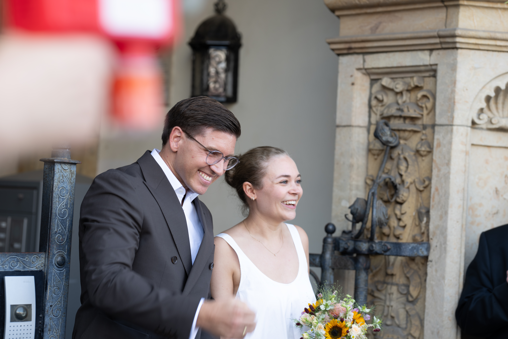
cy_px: 170
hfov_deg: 23.9
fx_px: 1199
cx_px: 254
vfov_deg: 16.1
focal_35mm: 85
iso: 125
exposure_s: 1/160
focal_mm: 85
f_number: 3.2
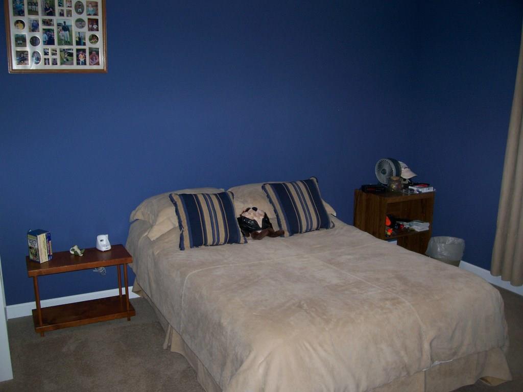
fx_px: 514
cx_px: 262
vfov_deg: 41.8
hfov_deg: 54.0
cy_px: 196
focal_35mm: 34
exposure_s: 1/64
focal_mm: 5.6
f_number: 2.7
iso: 80
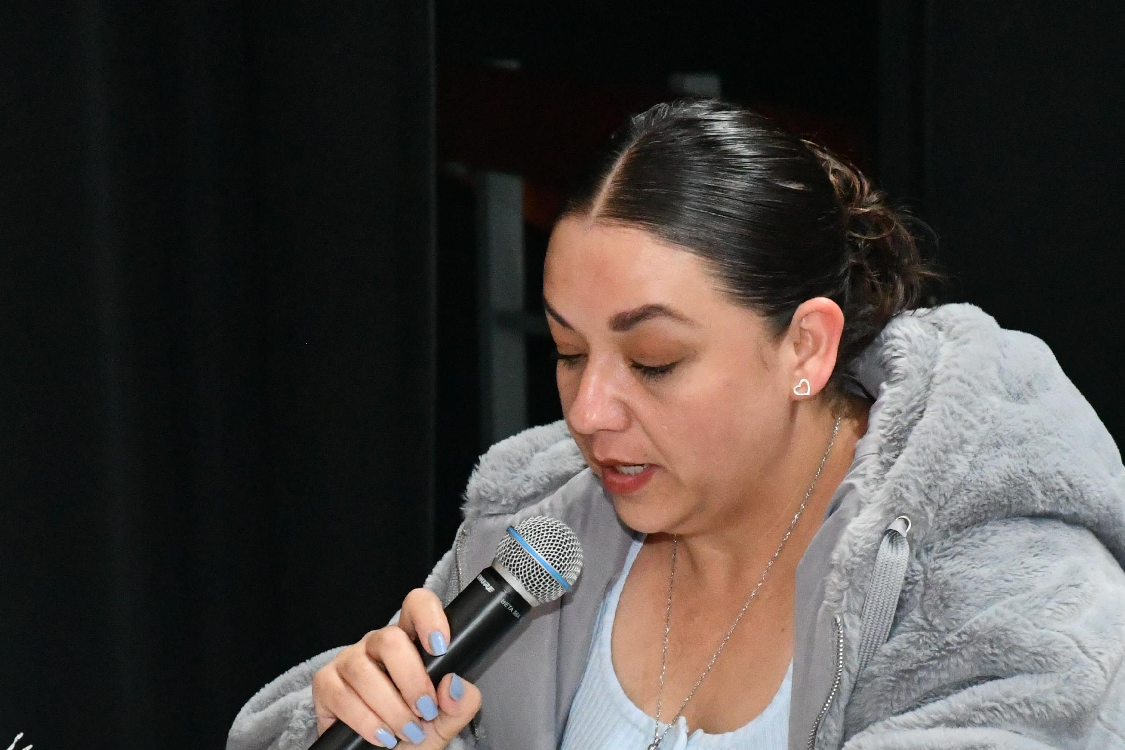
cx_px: 546
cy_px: 597
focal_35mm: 220
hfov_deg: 9.4
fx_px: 6875
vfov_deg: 6.2
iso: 10000
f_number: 9
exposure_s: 1/100
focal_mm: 80
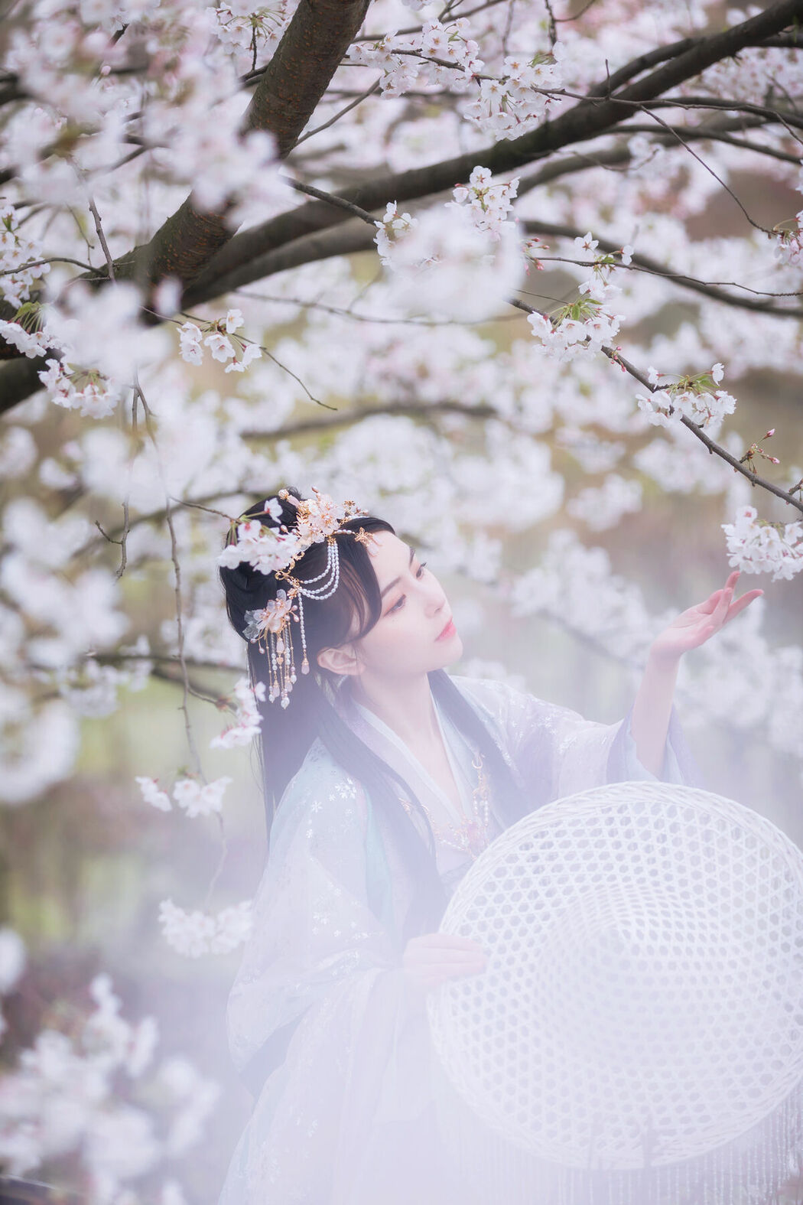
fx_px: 4316
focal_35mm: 129
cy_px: 602
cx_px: 402
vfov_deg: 15.9
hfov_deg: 10.6
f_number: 2.8
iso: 200
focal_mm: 130
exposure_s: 1/250
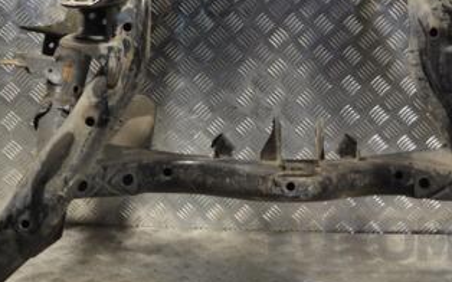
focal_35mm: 76
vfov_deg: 17.0
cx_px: 240
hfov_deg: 27.1
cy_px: 47
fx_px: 936
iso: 400
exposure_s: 1/80
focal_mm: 26
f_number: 4.5
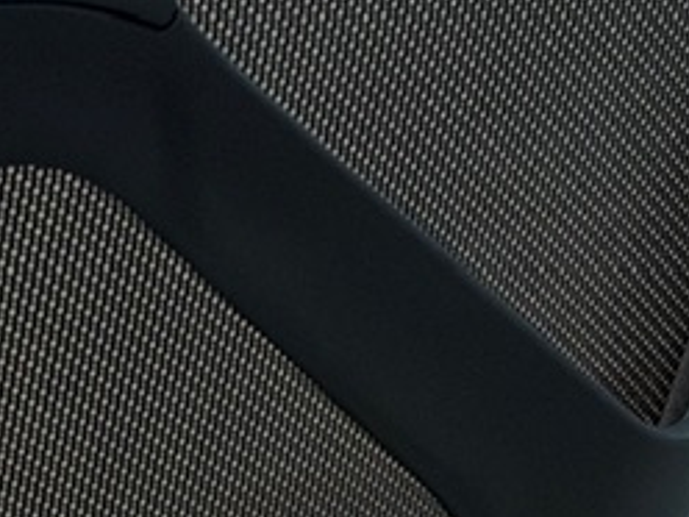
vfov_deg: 7.2
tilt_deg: -21.9
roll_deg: +0.3
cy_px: 1087
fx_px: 3941
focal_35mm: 198
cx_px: -28
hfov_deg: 9.9
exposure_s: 1/129
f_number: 1.8
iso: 160
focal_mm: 6.93
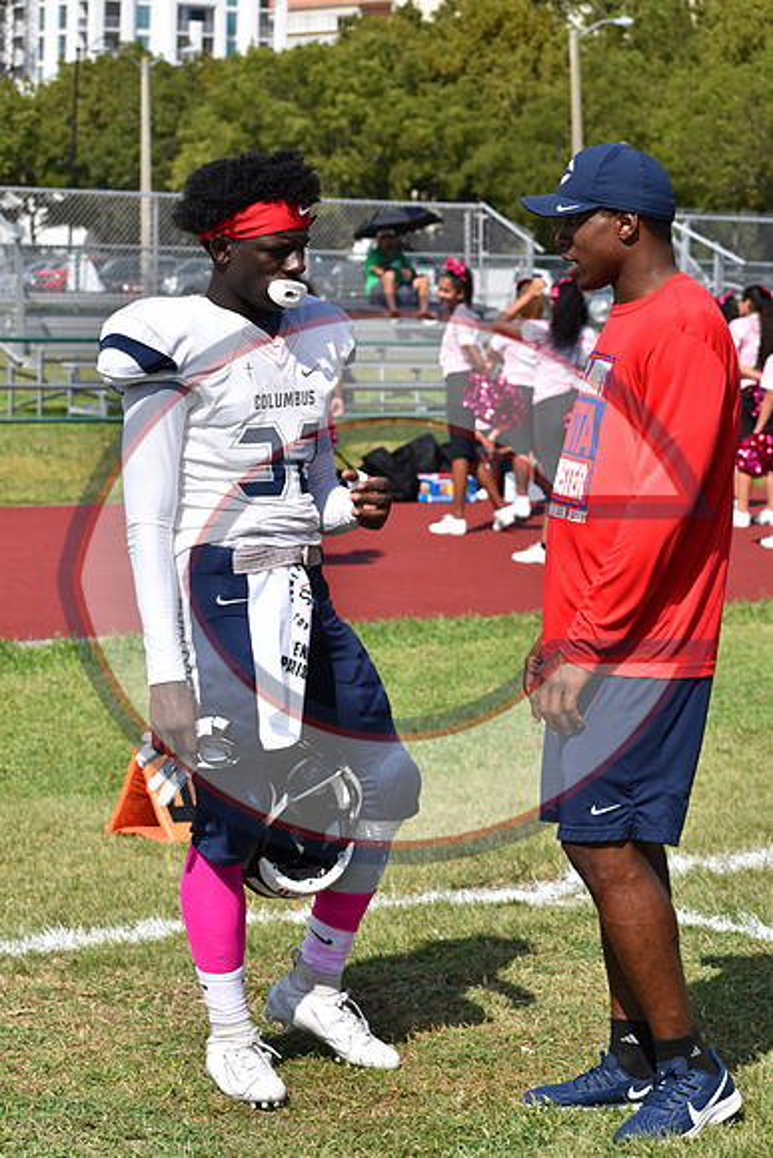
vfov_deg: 19.5
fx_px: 3380
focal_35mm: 105
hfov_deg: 13.0
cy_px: 579
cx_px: 386
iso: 200
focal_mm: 70
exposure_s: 1/1000
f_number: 8
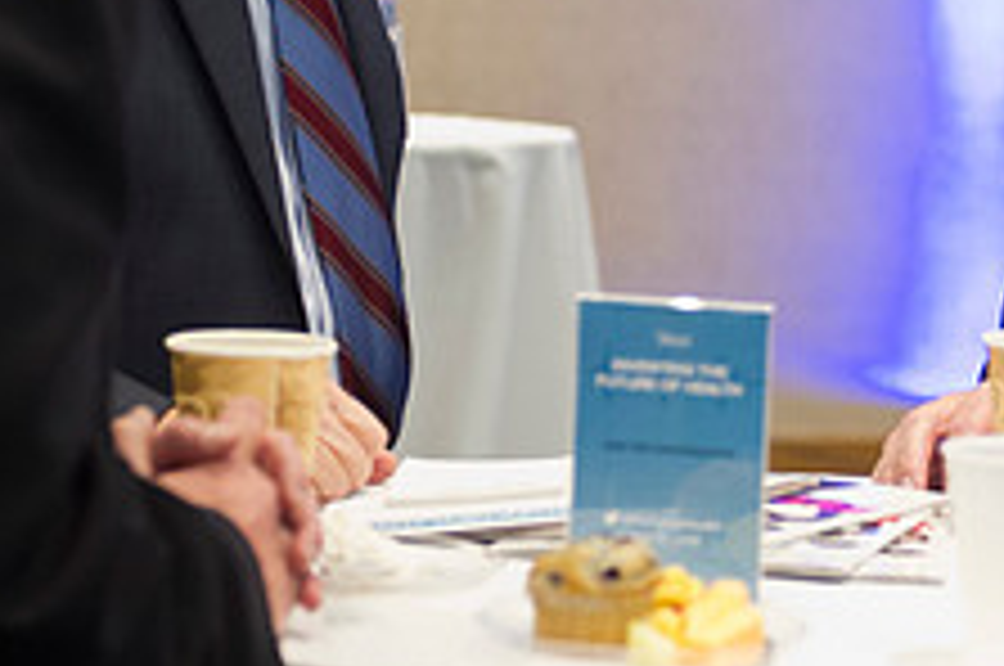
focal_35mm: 156
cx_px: 851
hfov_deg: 13.1
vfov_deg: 8.7
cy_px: -63
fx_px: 4344
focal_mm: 60
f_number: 2.8
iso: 2500
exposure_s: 1/50
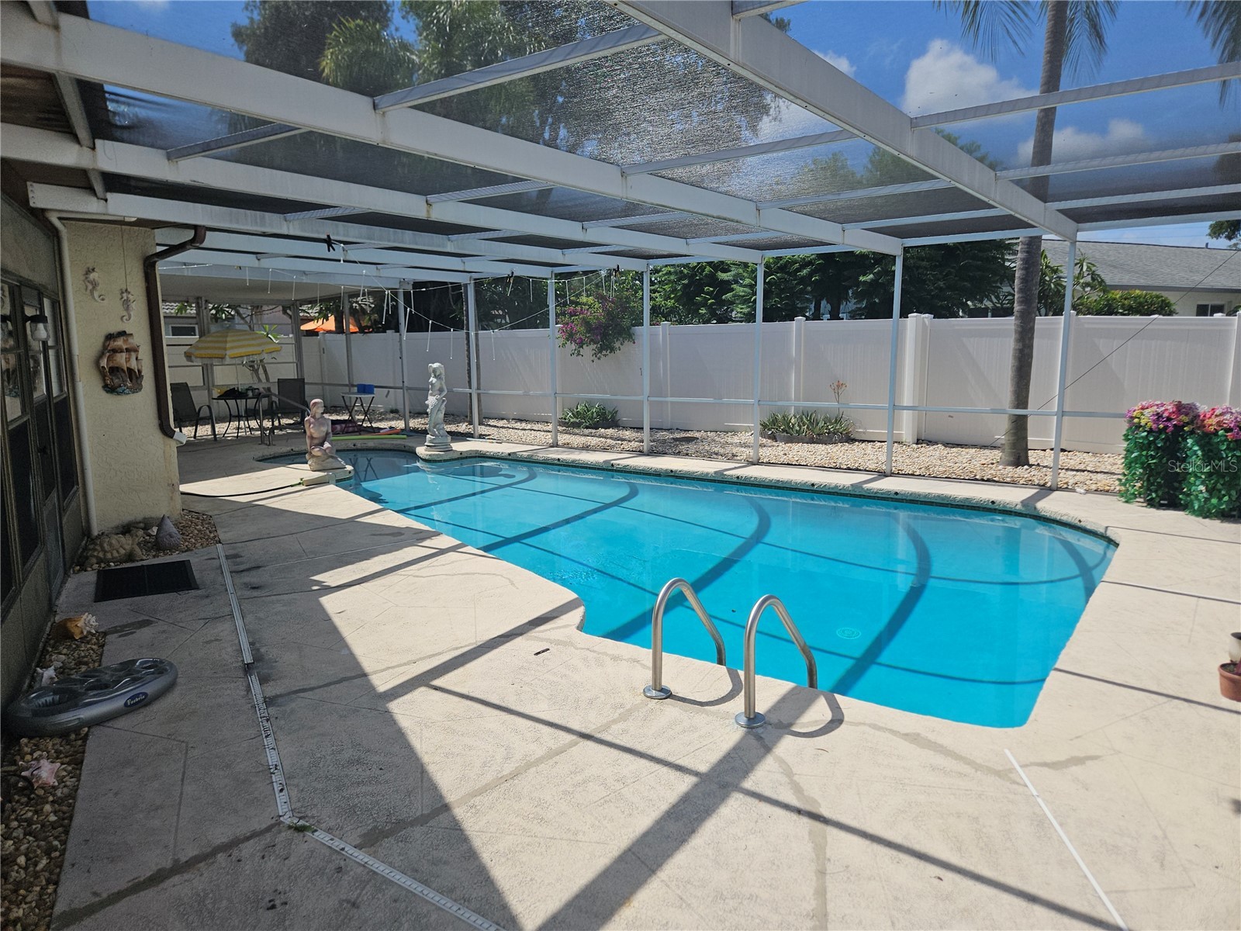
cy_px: 466
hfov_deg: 73.9
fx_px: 825
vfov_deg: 58.9
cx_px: 620
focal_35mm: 23
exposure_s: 1/1920
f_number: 1.8
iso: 25
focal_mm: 5.4
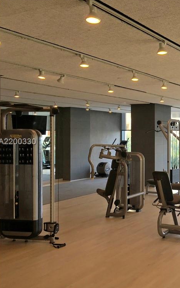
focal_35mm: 42
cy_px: 142
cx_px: 194
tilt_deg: +0.4
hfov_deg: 28.0
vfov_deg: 47.2
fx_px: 330
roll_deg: +0.2
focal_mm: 4.15
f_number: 2.2
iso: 25
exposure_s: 1/60
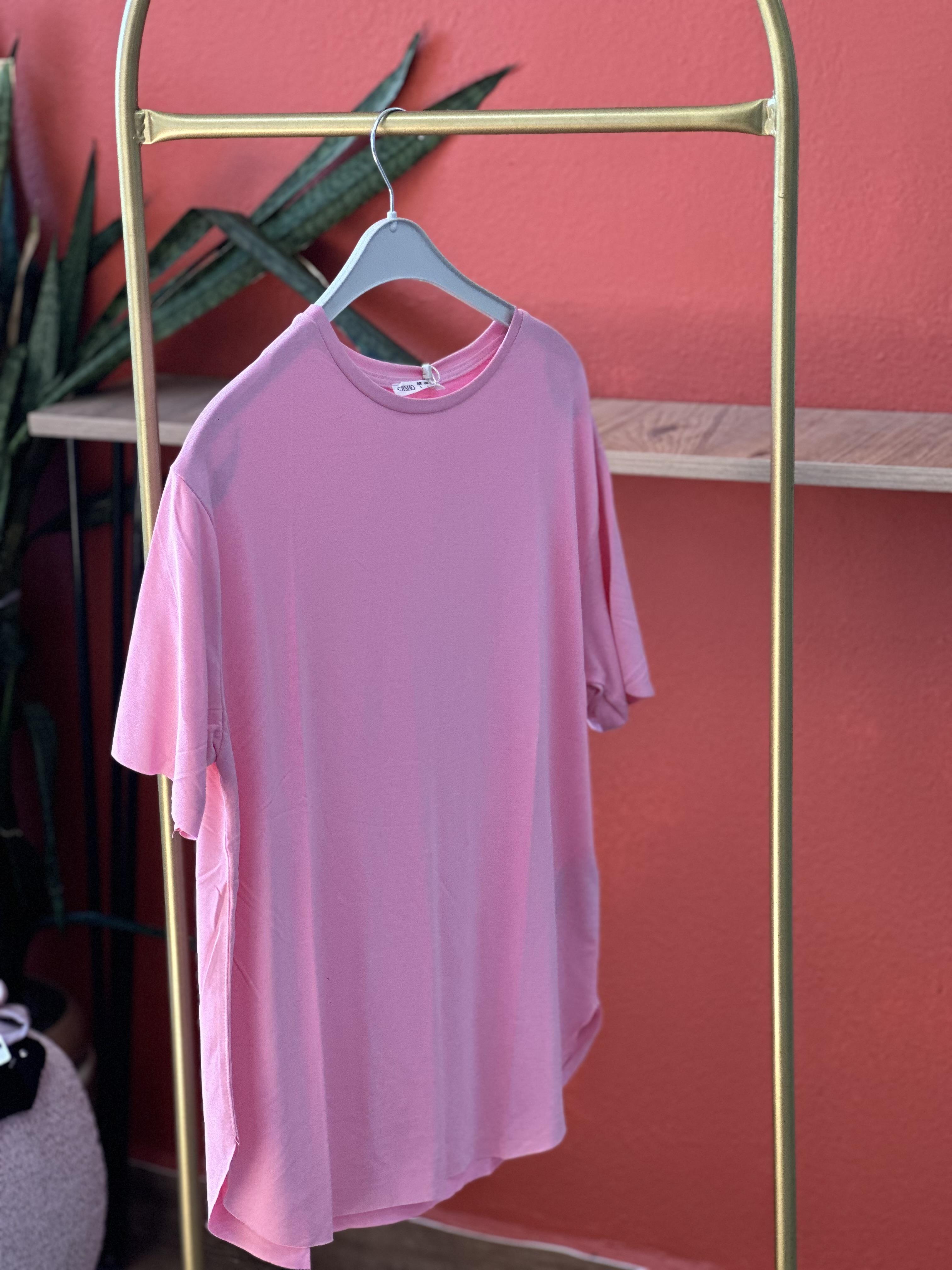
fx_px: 2824
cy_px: 635
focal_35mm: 77
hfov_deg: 19.1
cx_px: 476
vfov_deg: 25.3
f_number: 2.8
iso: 200
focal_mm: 9
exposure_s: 1/121
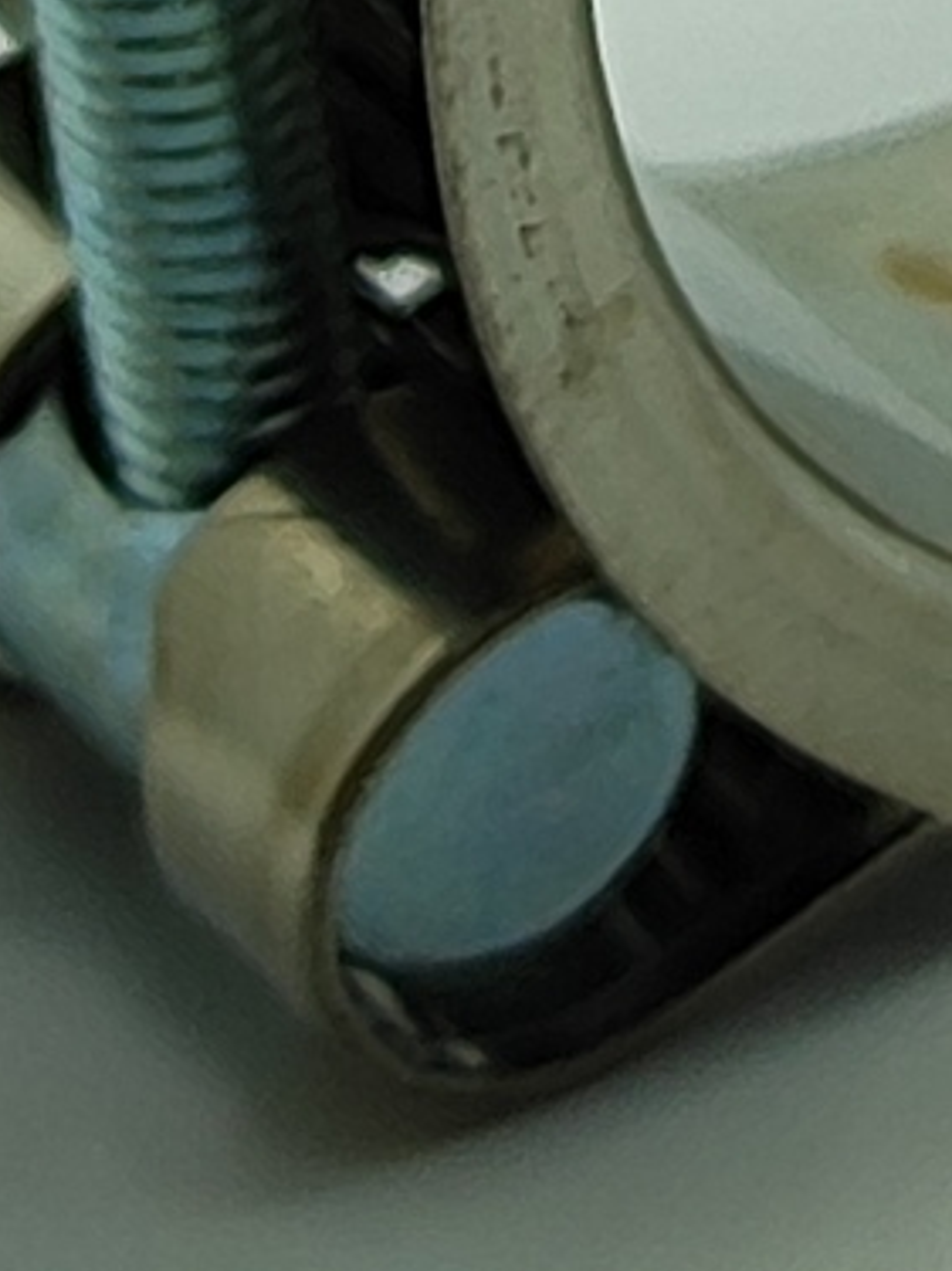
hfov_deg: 11.8
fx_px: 4513
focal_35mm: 123
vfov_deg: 14.4
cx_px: 1067
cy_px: -902
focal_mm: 5.89
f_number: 1.89
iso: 125
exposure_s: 1/200
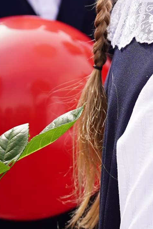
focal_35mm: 187
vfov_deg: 10.9
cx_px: 236
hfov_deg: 7.2
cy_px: 11
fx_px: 1193
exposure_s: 1/500
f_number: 2.8
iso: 100
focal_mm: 35
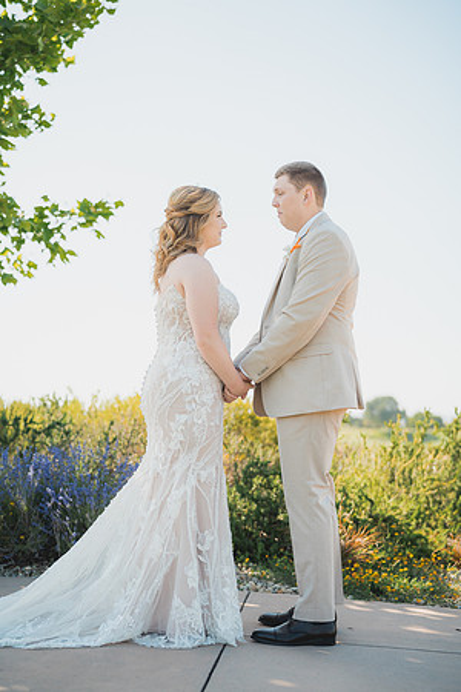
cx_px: 230
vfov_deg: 39.6
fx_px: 960
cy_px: 346
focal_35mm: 50
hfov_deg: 27.0
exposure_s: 1/2000
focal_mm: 50
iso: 125
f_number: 1.8
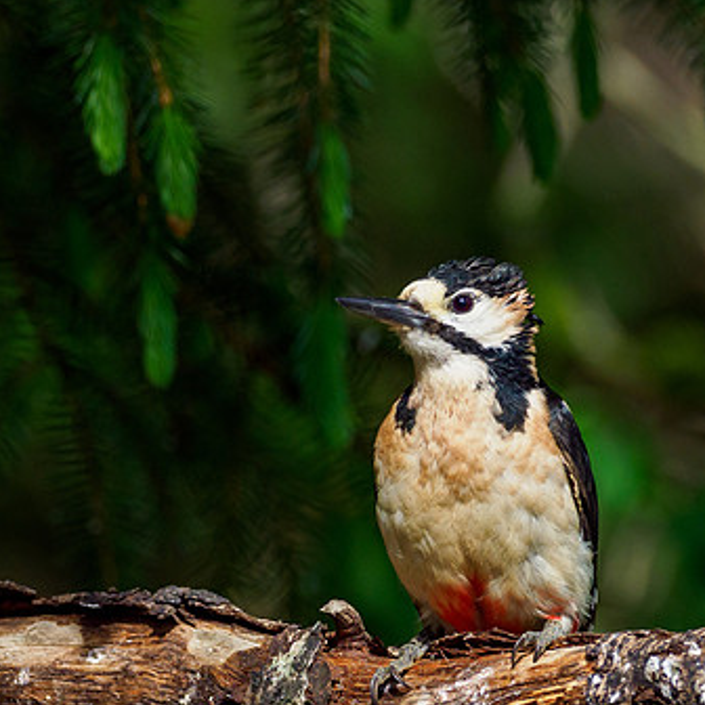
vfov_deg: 1.3
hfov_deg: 1.3
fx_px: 31844
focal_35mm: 1382
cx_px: 429
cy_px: 469
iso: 400
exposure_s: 1/2000
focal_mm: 300
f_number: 4.5
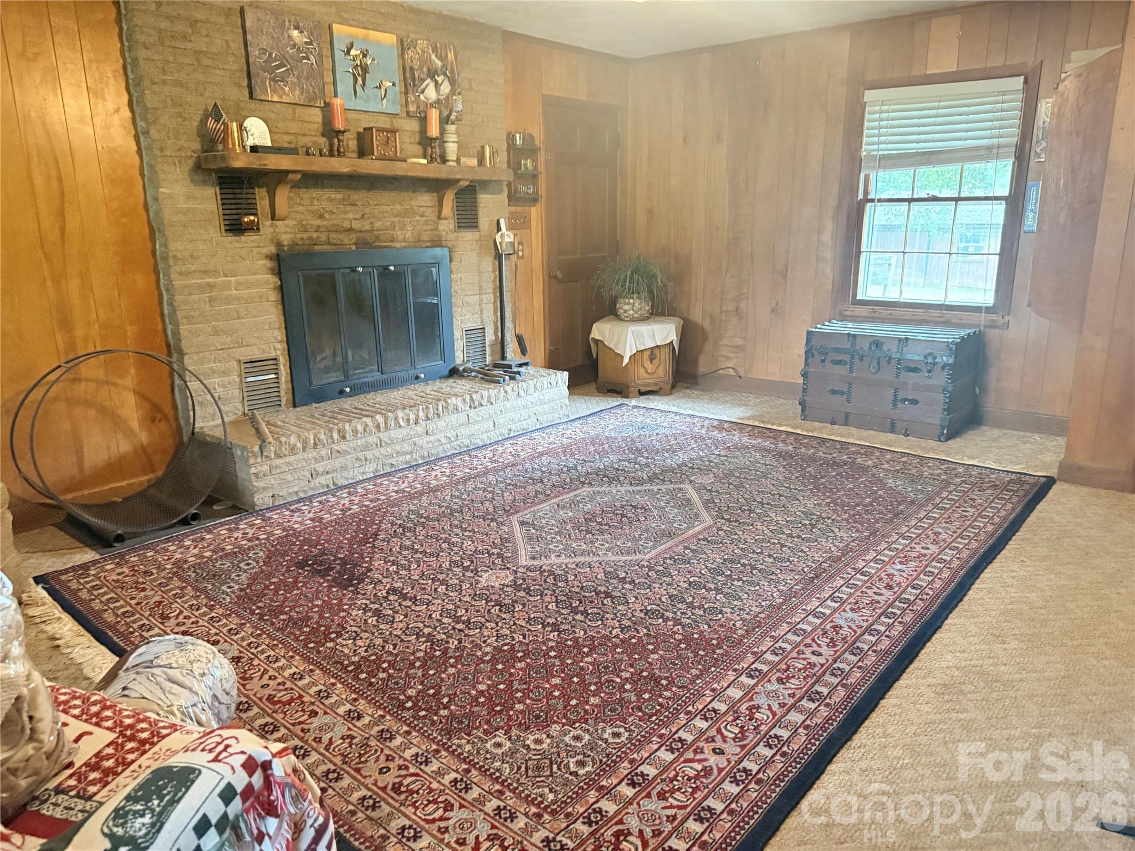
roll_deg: +0.7
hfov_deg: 71.6
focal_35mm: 24
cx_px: 568
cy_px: 426
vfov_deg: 56.8
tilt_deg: -15.7
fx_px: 787
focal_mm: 6.76
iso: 1000
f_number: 1.78
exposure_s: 1/40
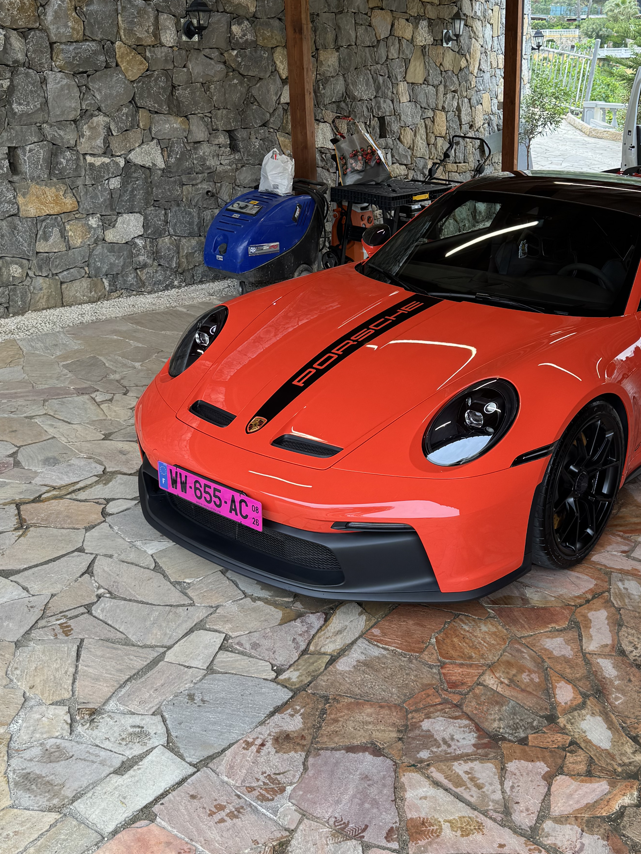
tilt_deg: -17.5
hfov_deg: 36.3
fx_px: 963
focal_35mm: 39
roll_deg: +0.0
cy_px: 369
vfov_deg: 47.7
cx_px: 451
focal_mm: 6.76
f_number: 1.78
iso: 64
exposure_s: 1/122
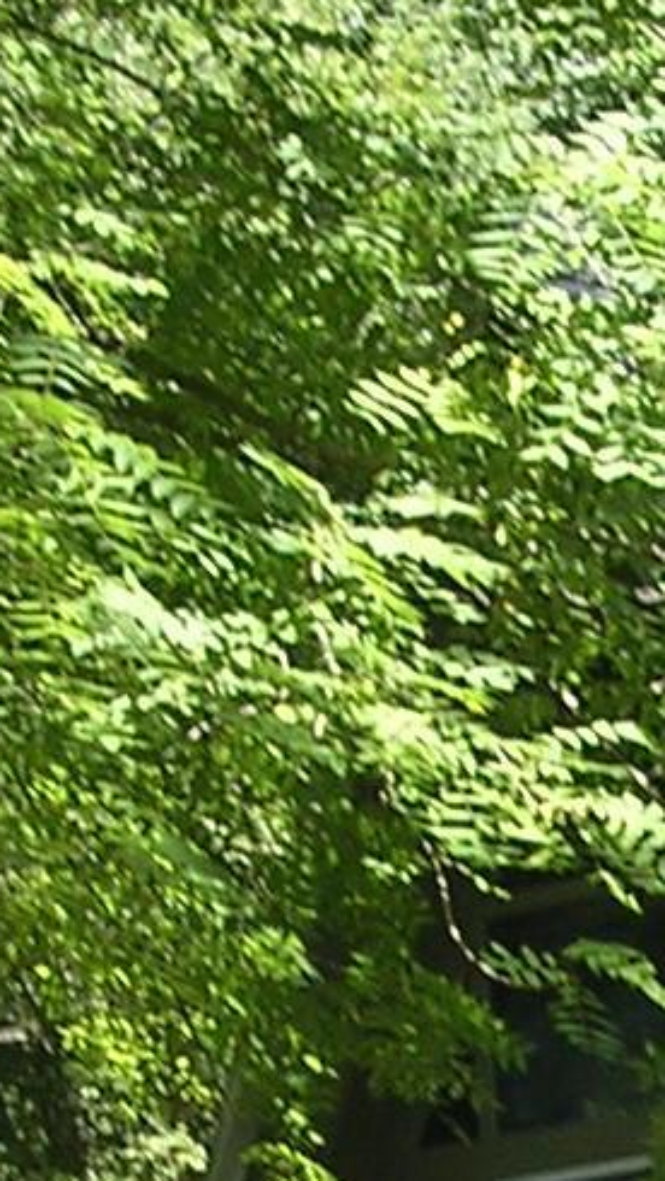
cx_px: 781
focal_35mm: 173
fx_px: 5418
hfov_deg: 7.0
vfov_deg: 12.3
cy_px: 1253
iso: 100
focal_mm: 5.8
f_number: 2.8
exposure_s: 1/130
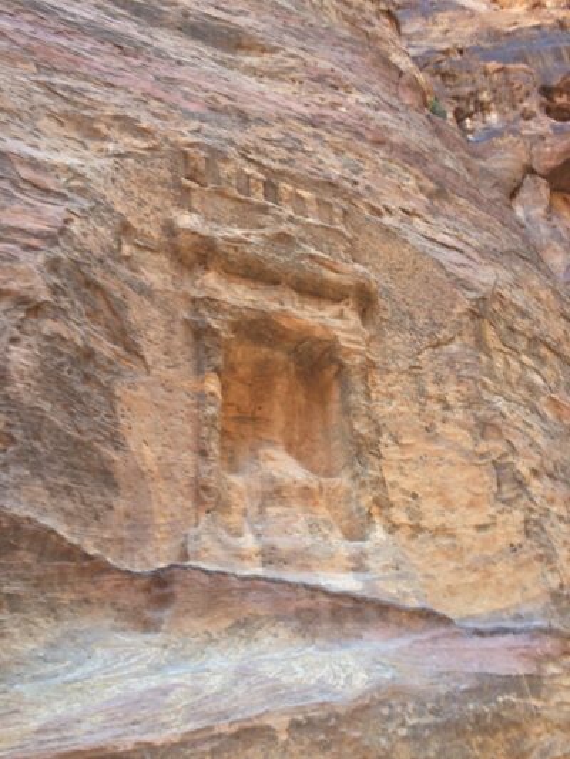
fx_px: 658
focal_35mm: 30
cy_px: 380
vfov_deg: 60.0
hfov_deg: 46.8
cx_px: 285
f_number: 2.2
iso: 40
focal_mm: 4.12
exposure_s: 1/40
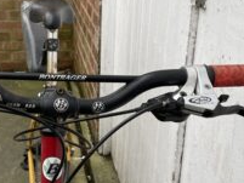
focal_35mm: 62
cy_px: 115
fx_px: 437
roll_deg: +0.6
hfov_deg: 30.9
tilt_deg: -24.4
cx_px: 80
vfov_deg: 23.6
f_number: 1.6
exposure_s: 1/121
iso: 80
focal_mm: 4.2
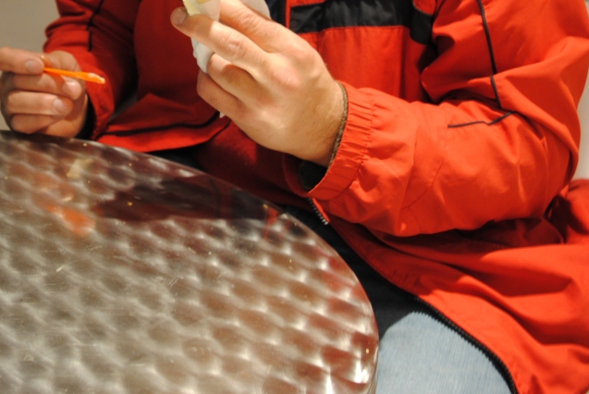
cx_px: 39
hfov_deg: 26.6
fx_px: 1195
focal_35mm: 73
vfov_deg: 17.8
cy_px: -77
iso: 200
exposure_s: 1/40
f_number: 3.8
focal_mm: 20
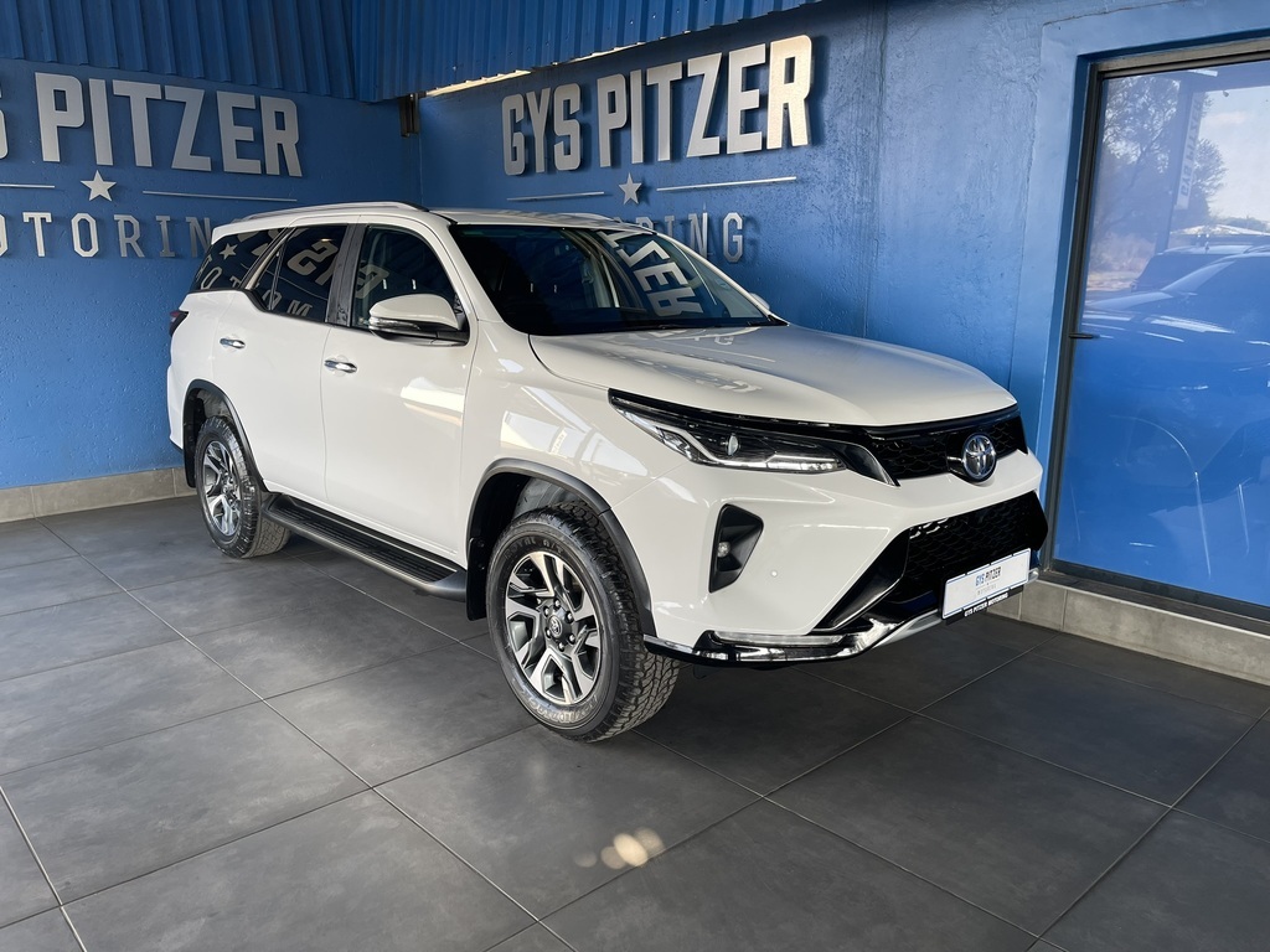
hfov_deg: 69.4
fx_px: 917
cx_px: 635
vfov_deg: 54.9
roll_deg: +0.7
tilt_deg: -13.2
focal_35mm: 25
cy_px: 476
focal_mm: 5.1
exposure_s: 1/121
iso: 50
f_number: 1.6
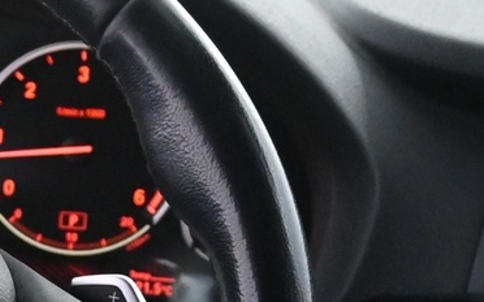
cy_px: 358
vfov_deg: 8.5
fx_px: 2020
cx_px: -255
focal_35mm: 153
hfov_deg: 12.9
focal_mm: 23
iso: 4000
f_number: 4.2
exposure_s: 1/60
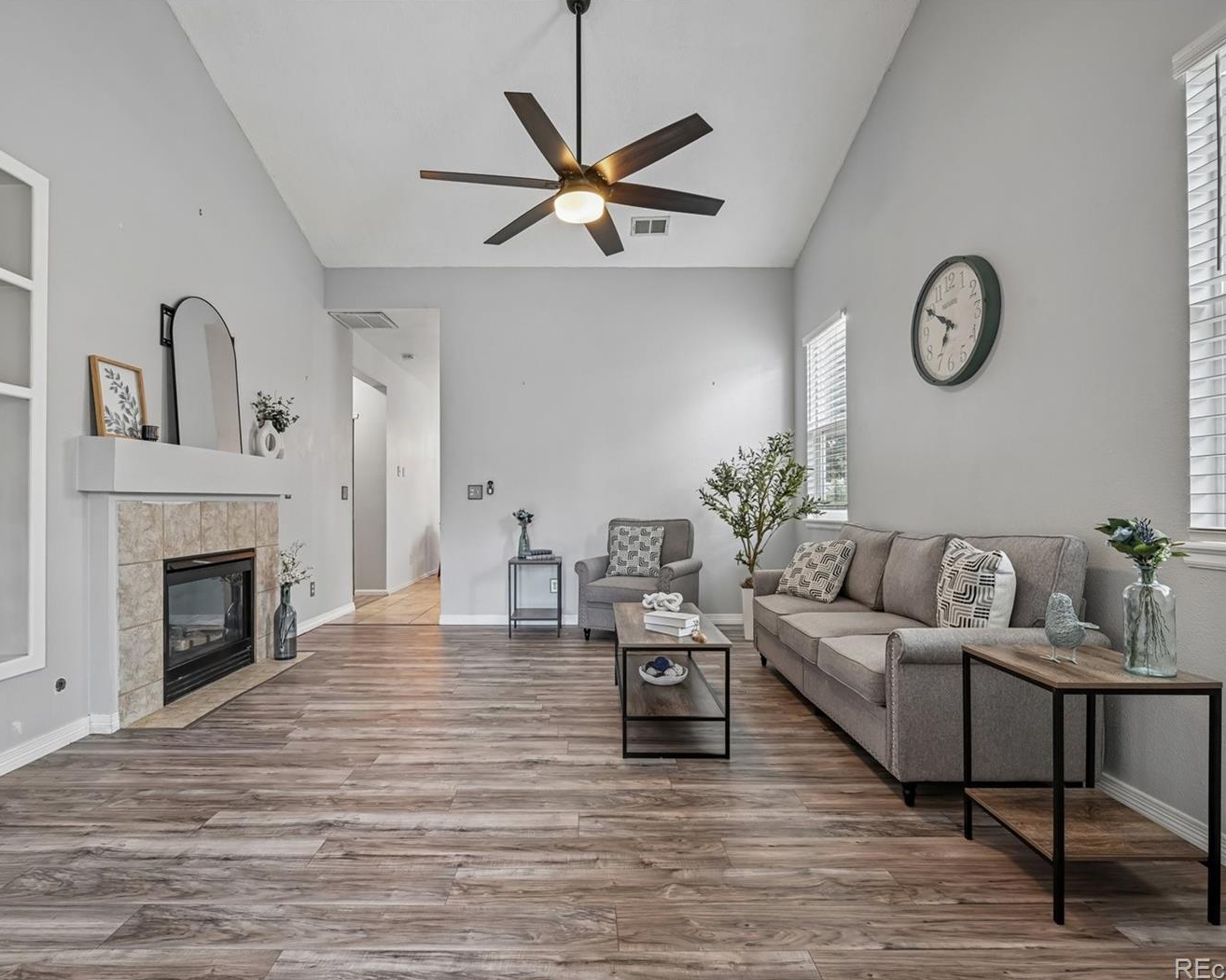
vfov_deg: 80.4
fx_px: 581
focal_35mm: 16
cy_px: 491
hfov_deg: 93.0
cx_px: 579
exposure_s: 1/6
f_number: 10
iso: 400
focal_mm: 14
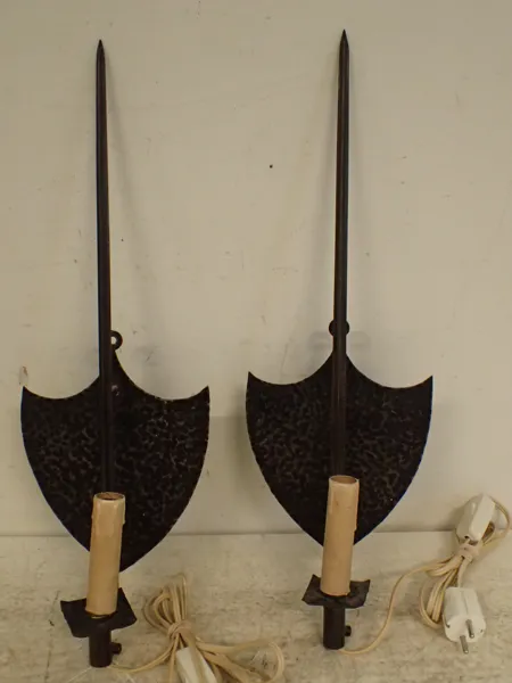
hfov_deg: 37.7
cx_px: 256
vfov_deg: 49.0
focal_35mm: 38
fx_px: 749
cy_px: 342
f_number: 2.7
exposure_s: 1/80
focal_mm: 6.86
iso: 800
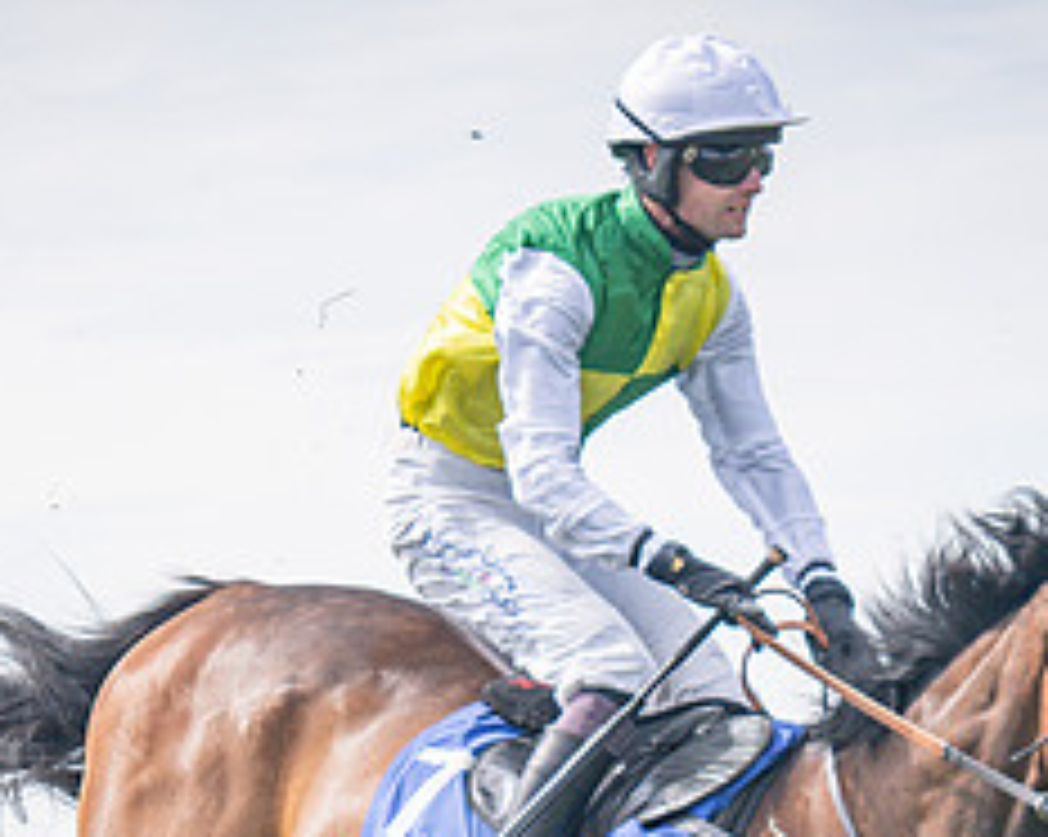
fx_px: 10258
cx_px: 814
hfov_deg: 5.8
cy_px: 944
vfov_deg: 4.7
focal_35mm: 331
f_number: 4
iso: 200
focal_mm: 98
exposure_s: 1/2500
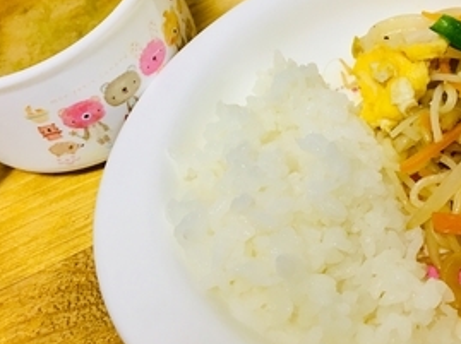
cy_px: 139
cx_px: 284
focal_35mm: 54
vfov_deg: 26.9
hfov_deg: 35.4
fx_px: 718
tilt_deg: -52.9
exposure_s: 1/33
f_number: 2.2
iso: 100
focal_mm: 4.15
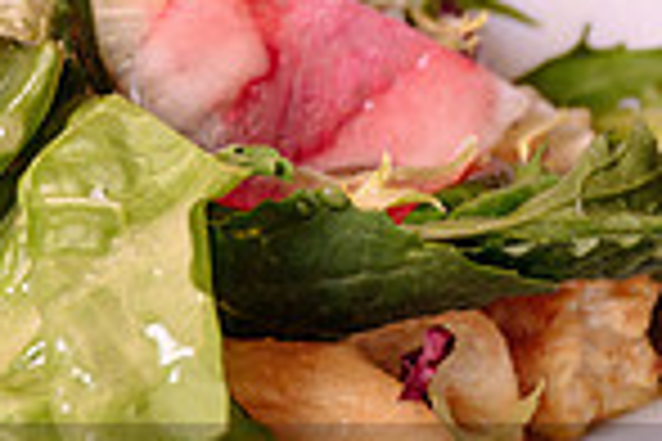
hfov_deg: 7.0
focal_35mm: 292
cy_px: -303
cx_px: -36
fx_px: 5369
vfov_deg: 4.7
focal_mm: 57
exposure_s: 1/100
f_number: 4
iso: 800
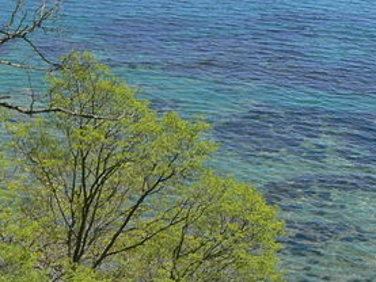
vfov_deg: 12.2
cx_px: -128
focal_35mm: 117
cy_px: 386
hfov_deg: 15.9
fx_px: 1271
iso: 80
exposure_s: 1/250
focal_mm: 6
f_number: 8
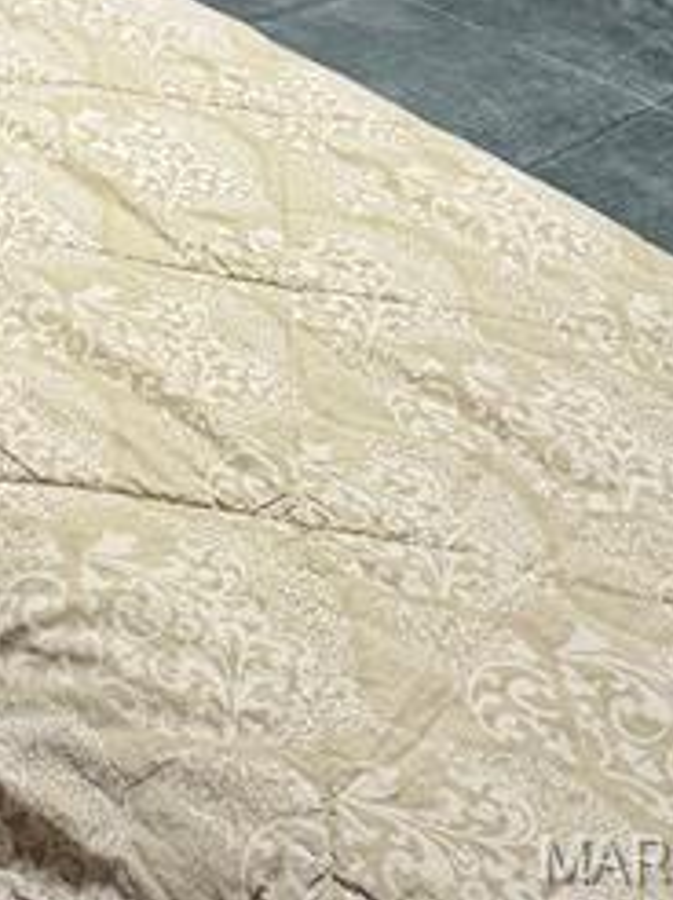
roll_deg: -0.7
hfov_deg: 17.8
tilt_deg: -11.6
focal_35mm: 75
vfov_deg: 21.3
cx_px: -307
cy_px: -501
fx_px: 1948
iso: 160
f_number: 1.78
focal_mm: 6.76
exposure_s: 1/120
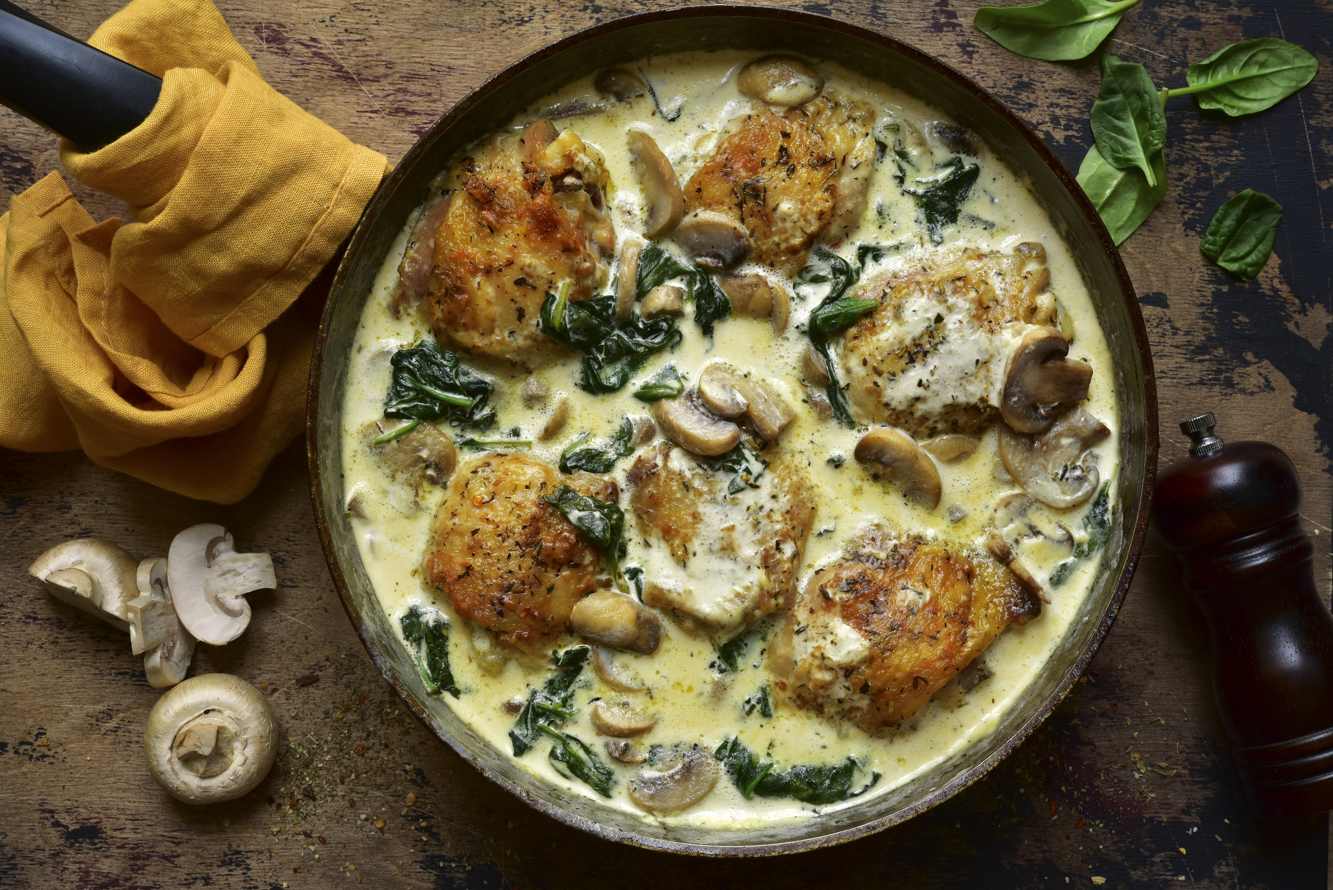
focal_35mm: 60
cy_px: 445
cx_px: 666
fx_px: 2222
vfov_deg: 22.6
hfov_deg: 33.4
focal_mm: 60
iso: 400
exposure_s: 1/5
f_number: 16
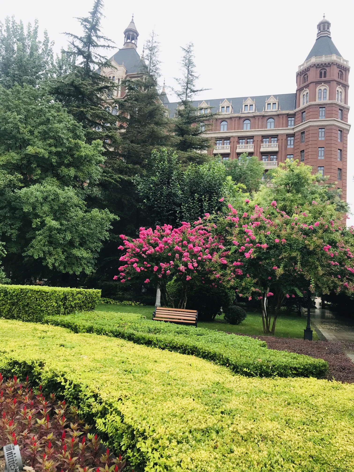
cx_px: 177
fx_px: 382
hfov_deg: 49.7
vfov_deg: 63.4
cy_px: 236
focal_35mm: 28
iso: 20
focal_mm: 3.99
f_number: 1.8
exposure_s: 1/162
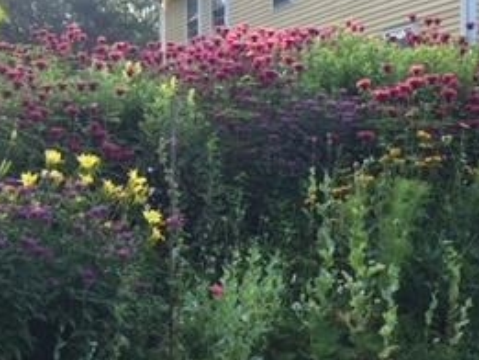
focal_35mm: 71
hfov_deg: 27.2
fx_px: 983
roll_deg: -0.4
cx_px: 163
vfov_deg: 20.7
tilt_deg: -0.7
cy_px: 189
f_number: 2.2
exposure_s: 1/236
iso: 32
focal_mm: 4.15
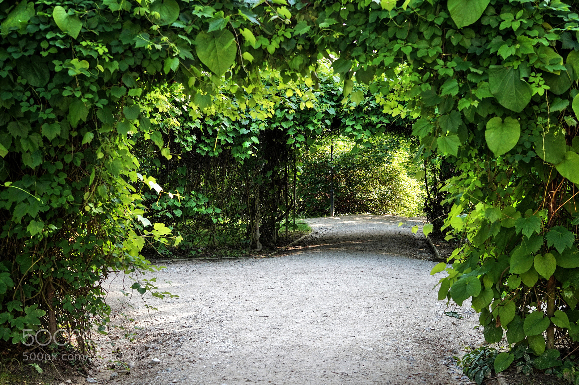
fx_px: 723
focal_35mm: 45
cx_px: 290
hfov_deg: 43.6
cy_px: 192
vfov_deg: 29.8
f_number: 4
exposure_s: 1/160
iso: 250
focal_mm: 30
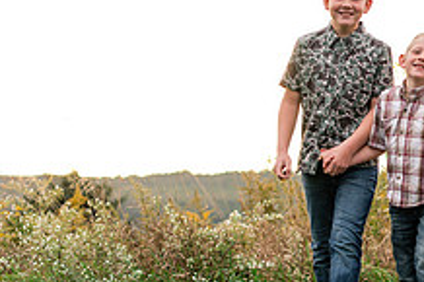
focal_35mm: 226
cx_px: 467
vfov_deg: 6.1
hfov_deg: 9.0
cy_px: 133
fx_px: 2660
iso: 640
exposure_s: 1/250
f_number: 3.2
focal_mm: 85
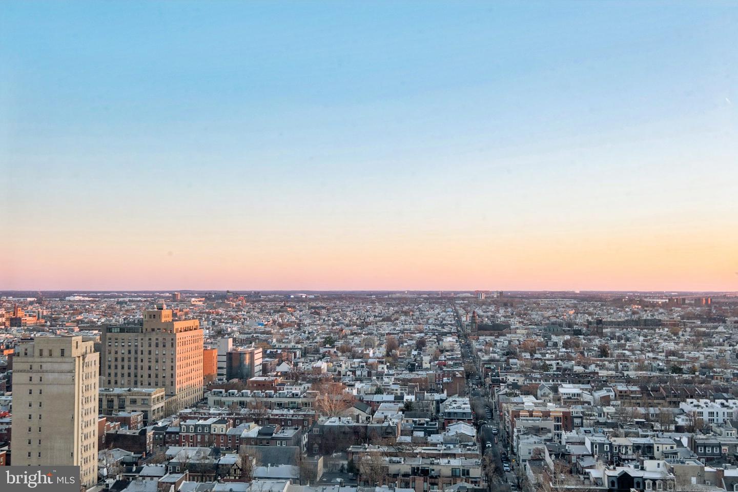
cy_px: 246
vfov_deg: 36.9
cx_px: 369
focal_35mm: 36
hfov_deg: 53.1
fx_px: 738
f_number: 8
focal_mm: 24
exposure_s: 1/35
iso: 250
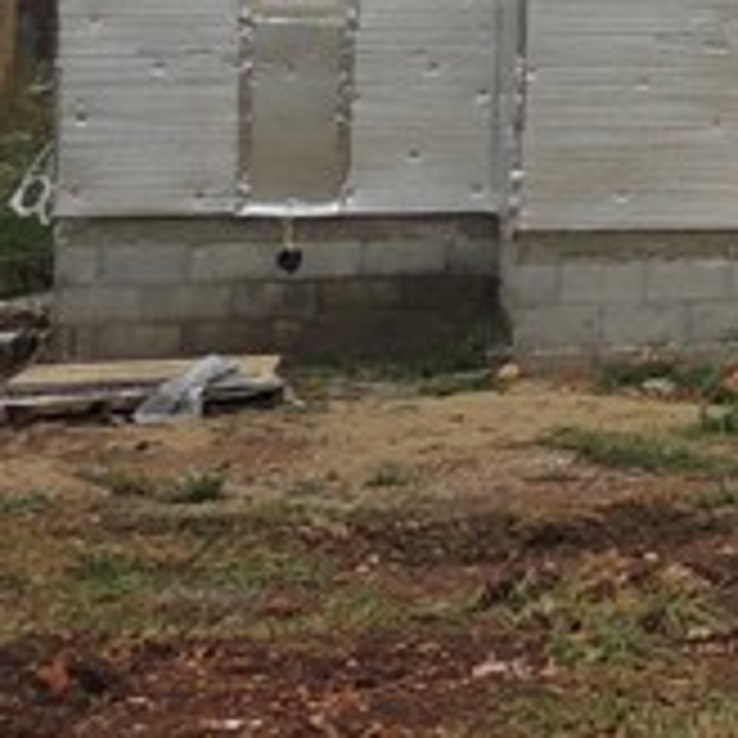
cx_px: 2052
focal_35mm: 155
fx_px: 3739
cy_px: -234
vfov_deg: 11.0
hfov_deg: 9.4
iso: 100
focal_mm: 4.9
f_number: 3.1
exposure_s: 1/500
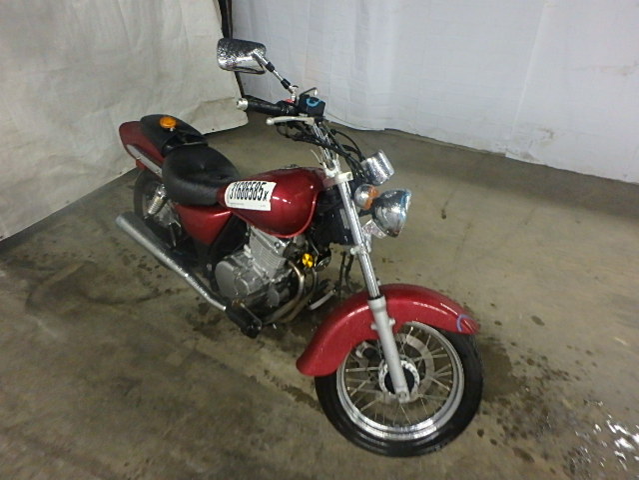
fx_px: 388
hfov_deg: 79.0
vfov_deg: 63.4
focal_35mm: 21
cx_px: 320
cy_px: 240
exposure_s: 1/8
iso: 800
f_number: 3.5
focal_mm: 3.7
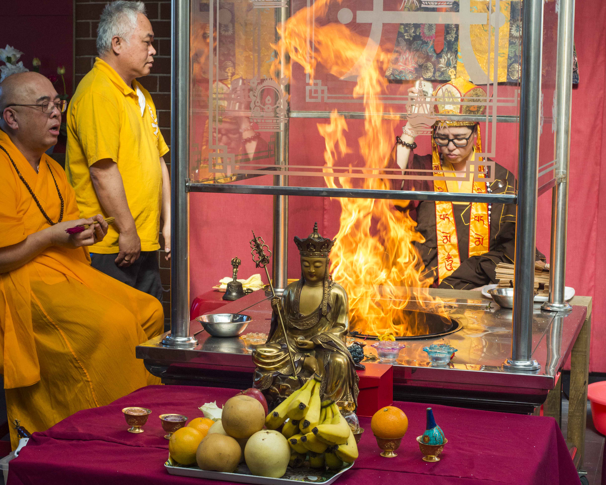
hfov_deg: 26.8
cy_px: 271
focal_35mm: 71
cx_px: 303
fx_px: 1273
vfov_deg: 21.5
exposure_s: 1/250
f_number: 10
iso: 1600
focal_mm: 50
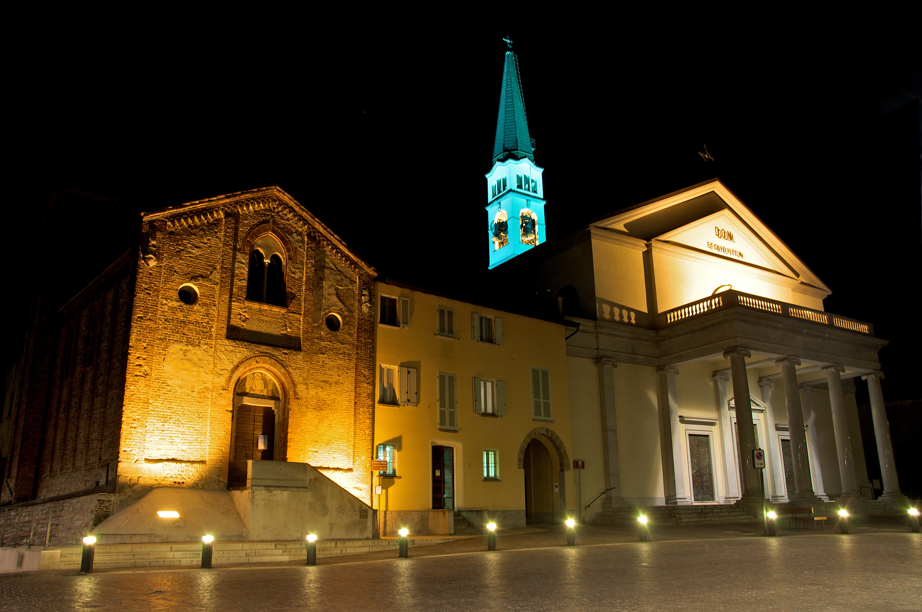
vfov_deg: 47.8
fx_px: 691
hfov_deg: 67.4
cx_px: 461
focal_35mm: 27
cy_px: 306
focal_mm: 18
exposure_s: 2.5
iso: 200
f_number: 8
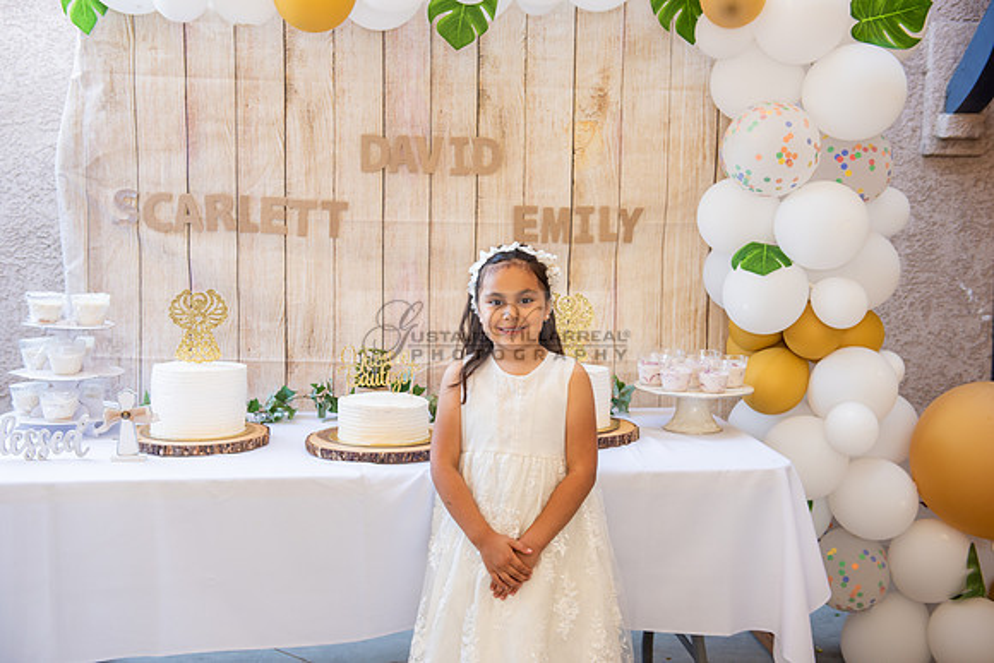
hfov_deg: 43.6
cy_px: 332
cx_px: 497
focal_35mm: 45
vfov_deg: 29.9
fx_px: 1243
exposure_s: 1/80
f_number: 4
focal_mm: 45
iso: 200
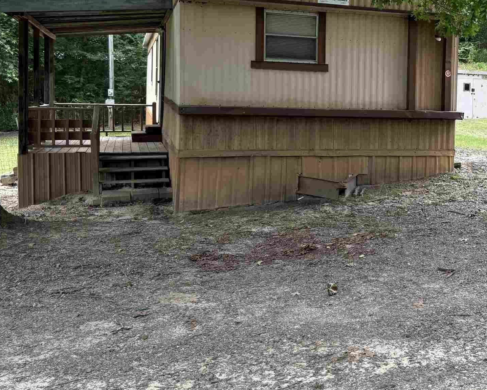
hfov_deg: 35.1
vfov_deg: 30.0
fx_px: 721
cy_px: 129
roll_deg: -1.3
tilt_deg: -2.6
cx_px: 440
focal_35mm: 50
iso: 80
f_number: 1.78
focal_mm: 6.76
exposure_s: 1/627
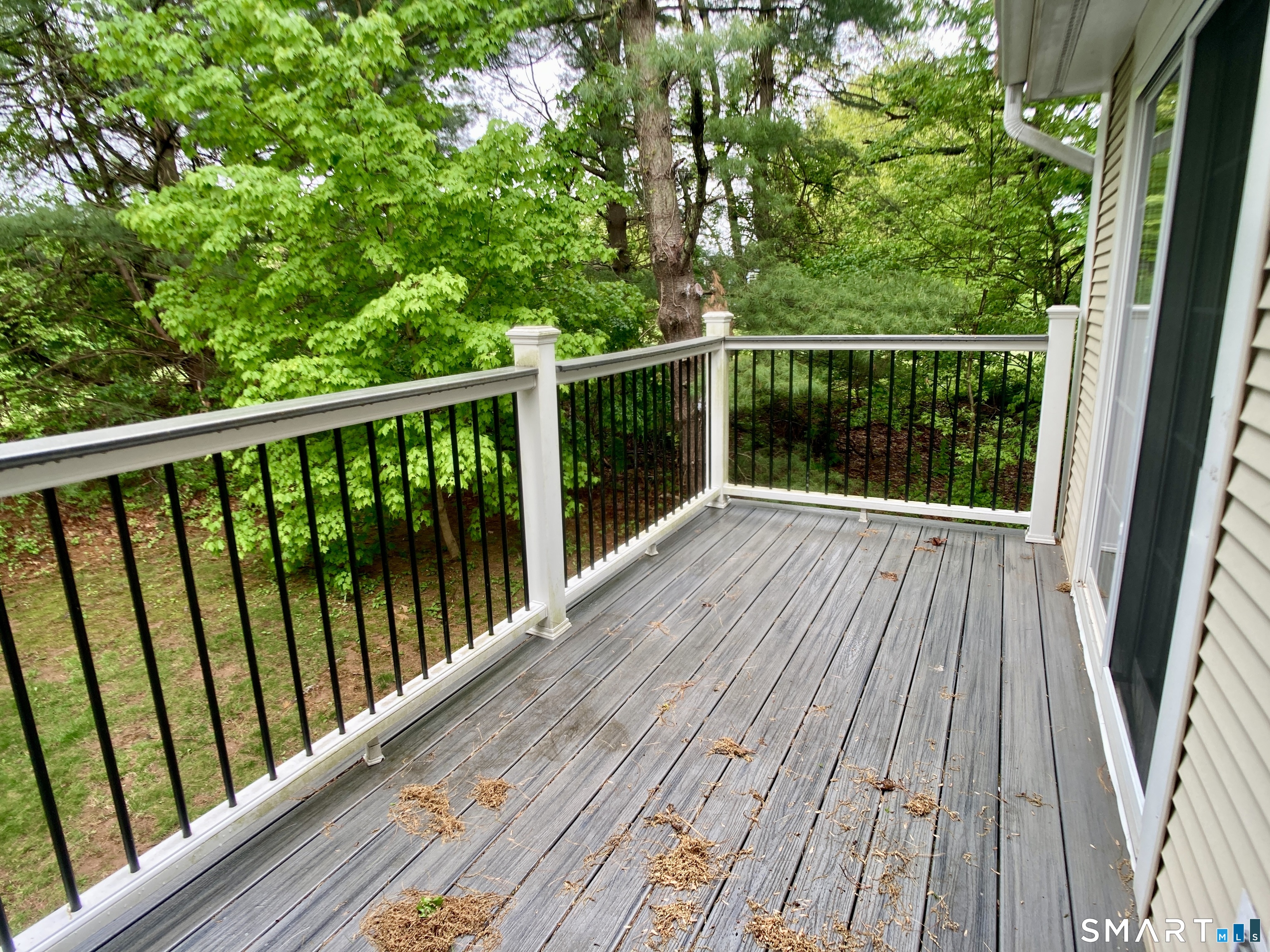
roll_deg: +1.0
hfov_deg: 63.4
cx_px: 635
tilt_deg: -12.6
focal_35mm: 28
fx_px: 1027
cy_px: 476
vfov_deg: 49.7
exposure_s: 1/144
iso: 20
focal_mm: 3.99
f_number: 1.8
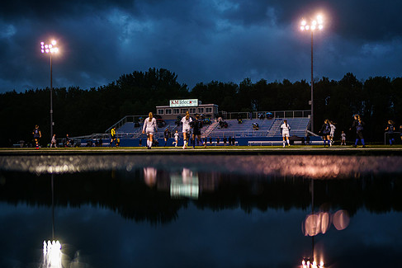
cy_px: 152
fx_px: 469
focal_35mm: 42
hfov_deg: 46.3
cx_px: 220
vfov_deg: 31.9
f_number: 2
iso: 1000
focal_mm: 35
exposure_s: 1/500
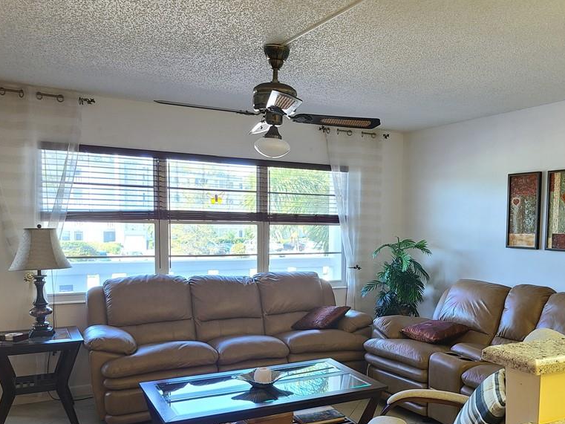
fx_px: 571
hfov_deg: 51.9
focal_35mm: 35
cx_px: 362
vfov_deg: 40.3
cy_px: 273
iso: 160
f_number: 1.8
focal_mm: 5.4
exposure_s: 1/59
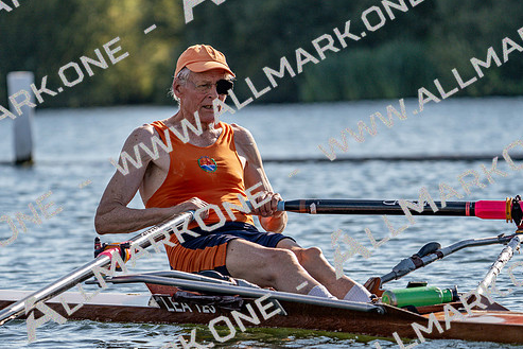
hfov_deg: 6.6
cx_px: 240
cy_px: 179
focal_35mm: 313
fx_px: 4548
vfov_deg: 4.4
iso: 250
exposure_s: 1/1600
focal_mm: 266
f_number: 5.6
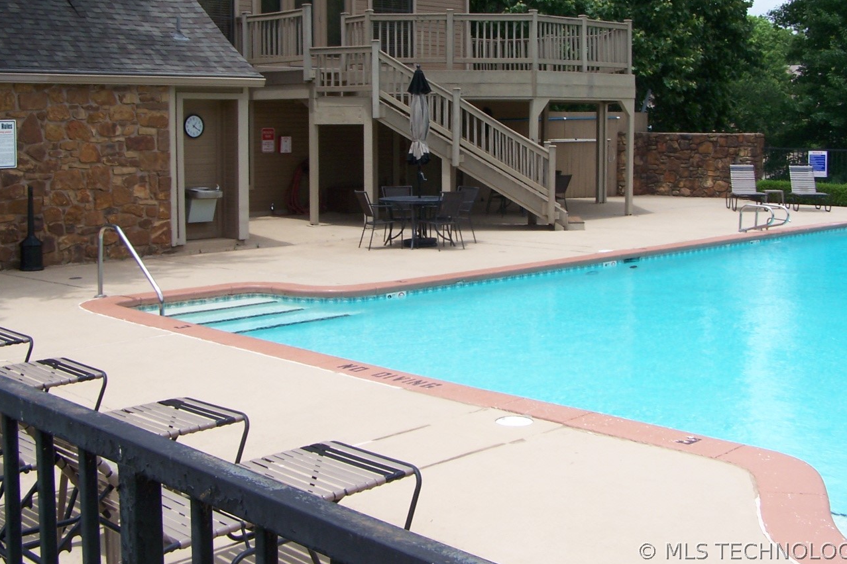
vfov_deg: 27.9
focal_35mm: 48
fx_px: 1129
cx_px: 465
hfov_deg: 41.1
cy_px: 183
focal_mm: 6.3
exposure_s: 1/640
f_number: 4
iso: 80
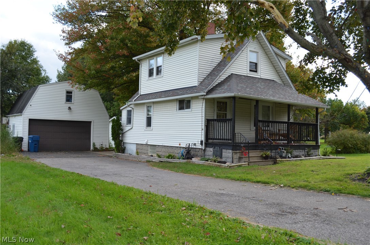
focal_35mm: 33
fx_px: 338
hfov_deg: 57.3
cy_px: 122
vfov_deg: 39.8
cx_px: 185
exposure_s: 1/125
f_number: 5.6
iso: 200
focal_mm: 22
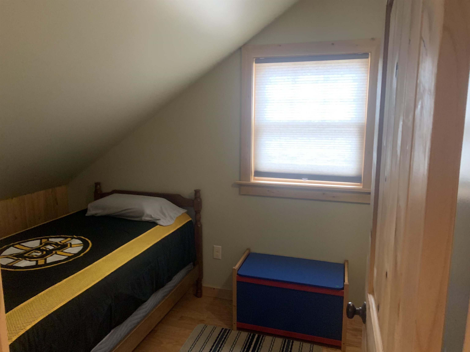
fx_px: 353
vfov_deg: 53.1
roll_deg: +0.6
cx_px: 235
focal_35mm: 26
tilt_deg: -9.9
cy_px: 176
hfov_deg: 67.3
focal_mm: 4.25
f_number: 1.8
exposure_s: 1/30
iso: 400
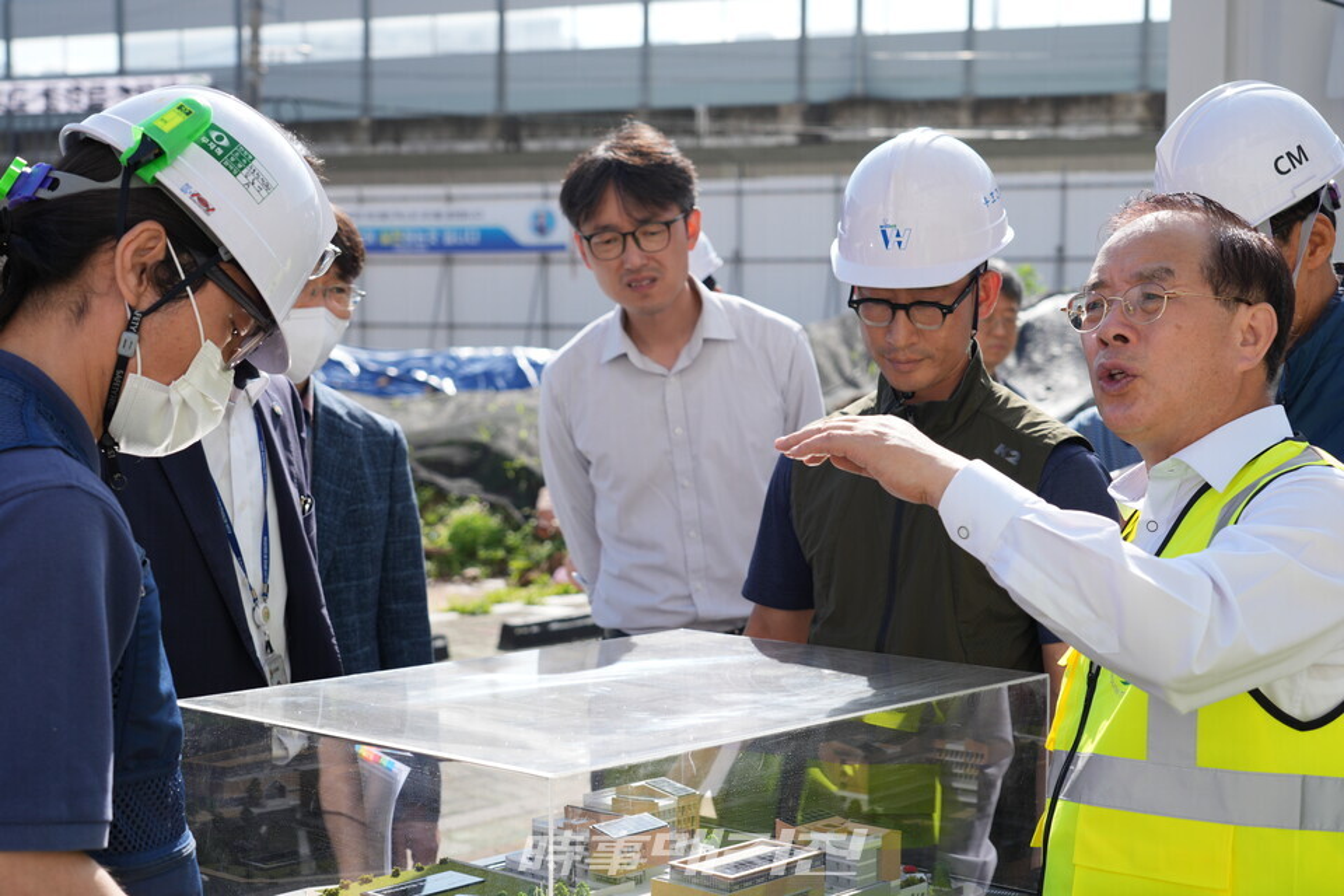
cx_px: 672
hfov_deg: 38.2
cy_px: 448
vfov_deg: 26.0
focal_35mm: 52
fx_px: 1941
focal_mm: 52
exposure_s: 1/640
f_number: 5.6
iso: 160
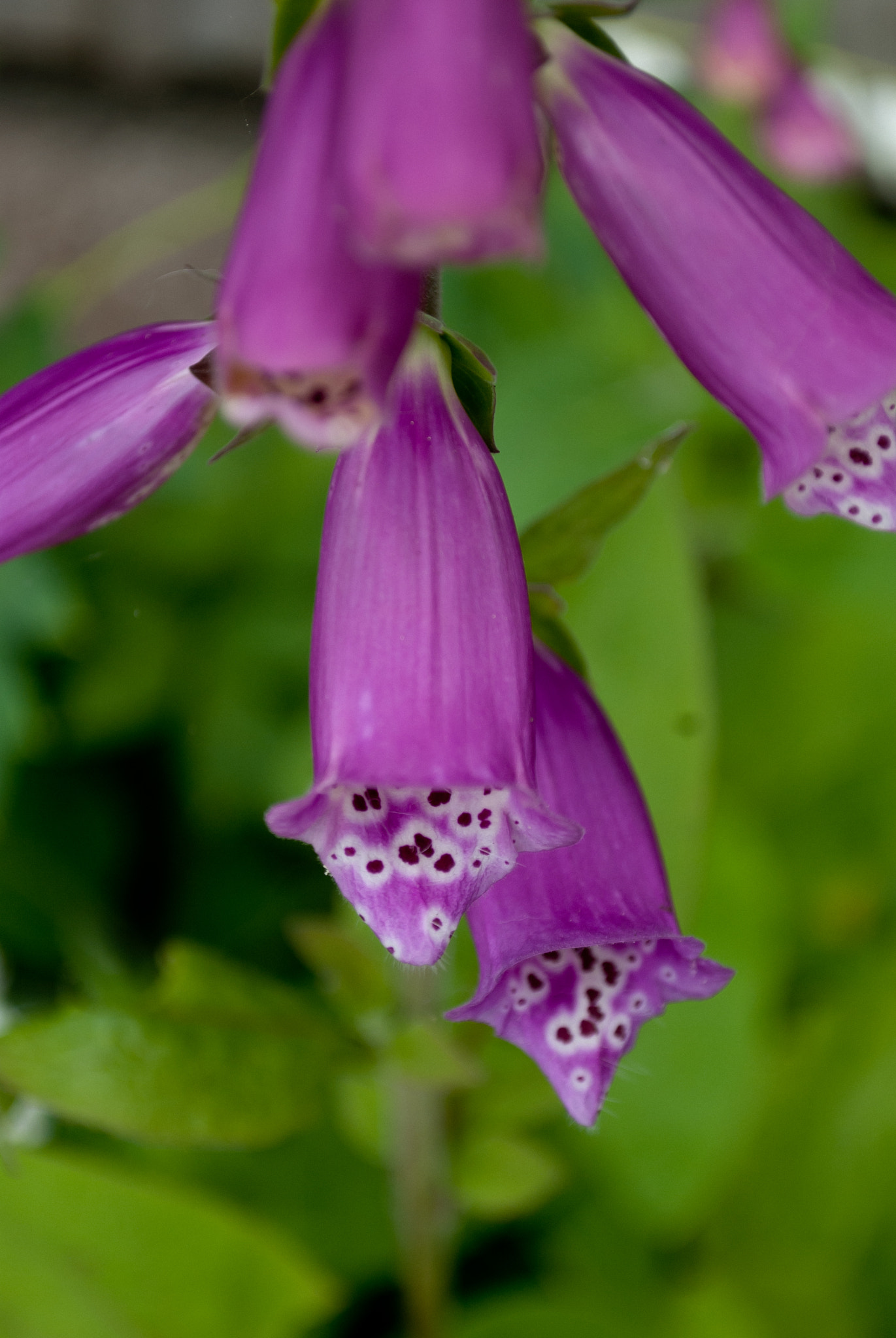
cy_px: 669
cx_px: 448
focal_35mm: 82
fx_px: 3071
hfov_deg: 16.6
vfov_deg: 24.6
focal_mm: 55
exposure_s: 1/125
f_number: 5.6
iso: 100
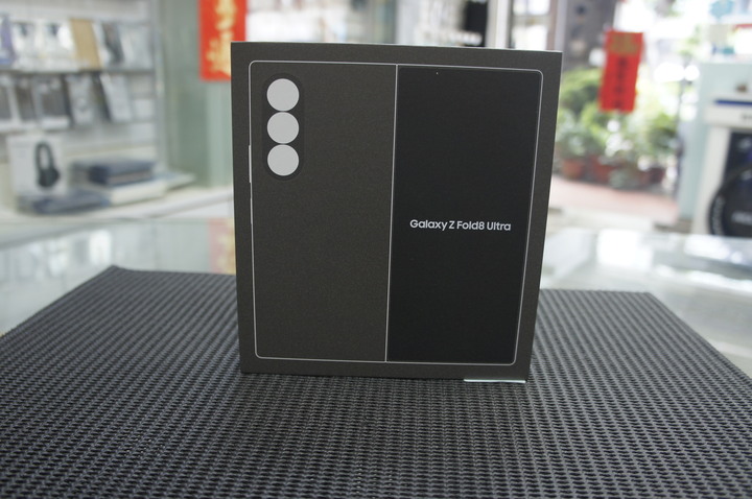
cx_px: 376
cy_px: 250
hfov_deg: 67.5
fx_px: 563
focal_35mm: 27
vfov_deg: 47.8
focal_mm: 18
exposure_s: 1/30
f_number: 3.5
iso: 250
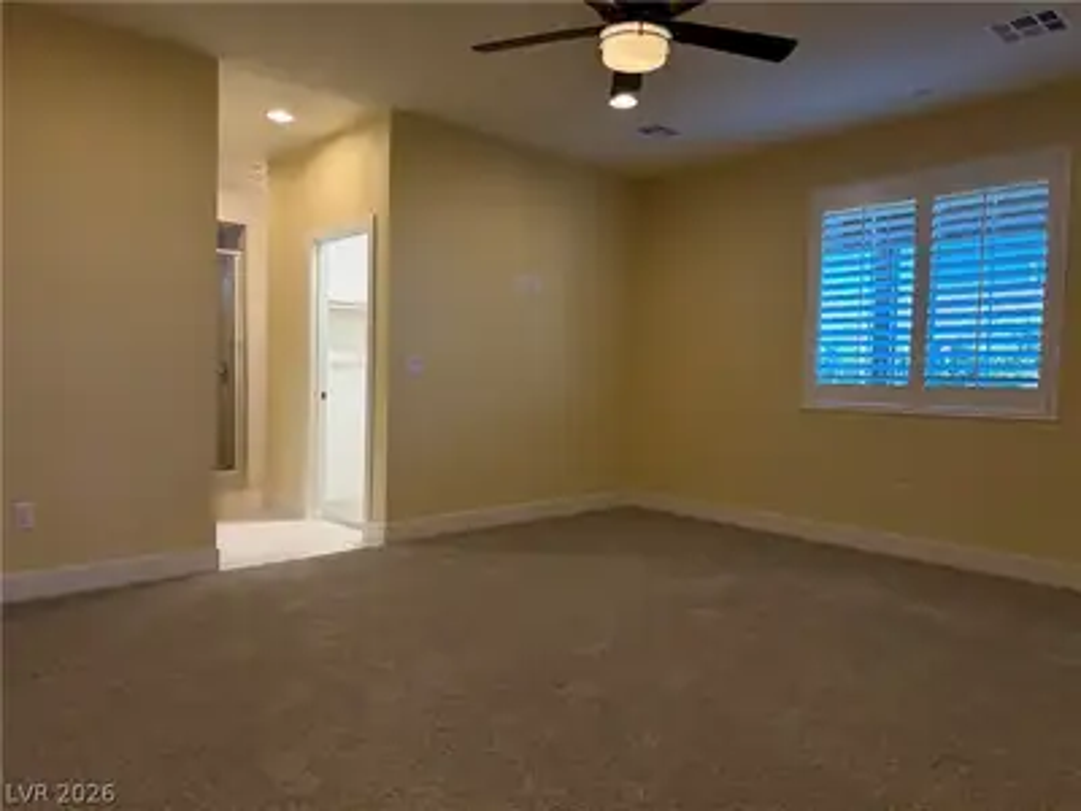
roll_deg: -0.8
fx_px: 749
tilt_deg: -4.4
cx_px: 540
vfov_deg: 56.8
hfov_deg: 71.6
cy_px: 406
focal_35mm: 24
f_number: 1.78
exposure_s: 1/180
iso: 200
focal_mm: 6.76
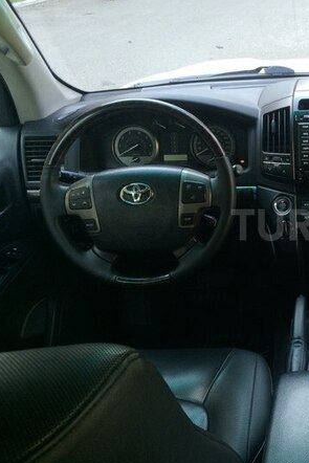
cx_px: 338
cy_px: 225
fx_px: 579
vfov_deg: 43.6
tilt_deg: -27.6
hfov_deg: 27.4
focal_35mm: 45
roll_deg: +0.6
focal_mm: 4.15
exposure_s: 1/100
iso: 50
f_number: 2.2
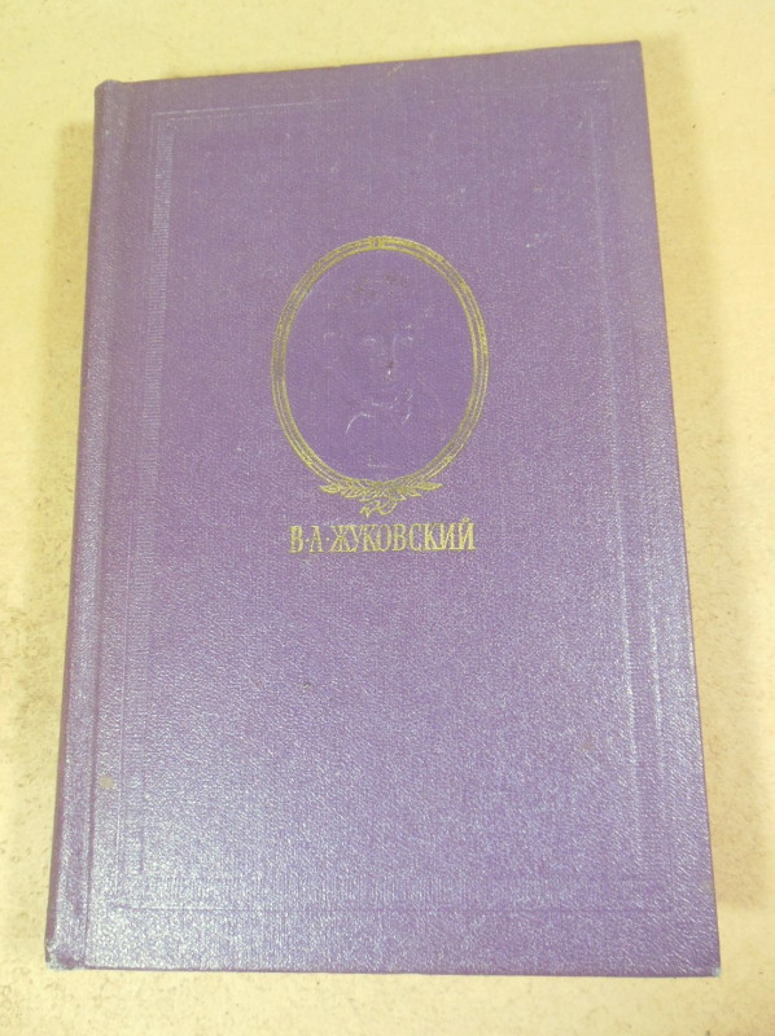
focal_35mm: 25
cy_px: 518
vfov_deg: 69.5
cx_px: 388
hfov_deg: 54.8
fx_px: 748
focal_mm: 4.5
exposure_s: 1/30
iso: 200
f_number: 3.2
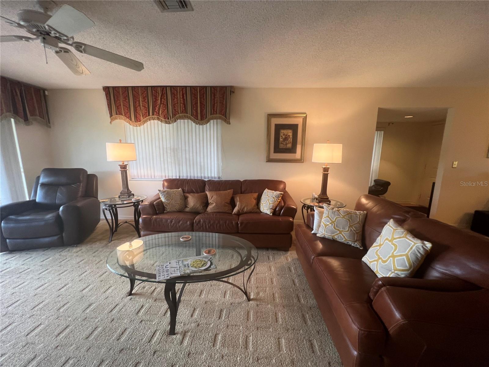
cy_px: 184
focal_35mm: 13
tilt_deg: -9.4
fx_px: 184
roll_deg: -0.8
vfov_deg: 89.9
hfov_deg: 106.2
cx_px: 244
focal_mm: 1.57
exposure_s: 1/60
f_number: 1.8
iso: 160
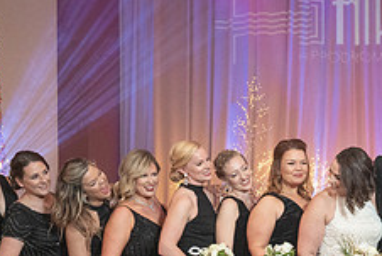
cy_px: 283
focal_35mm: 75
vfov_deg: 17.6
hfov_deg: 25.6
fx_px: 796
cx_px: 382
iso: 4000
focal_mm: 28
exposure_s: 1/100
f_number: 5.6
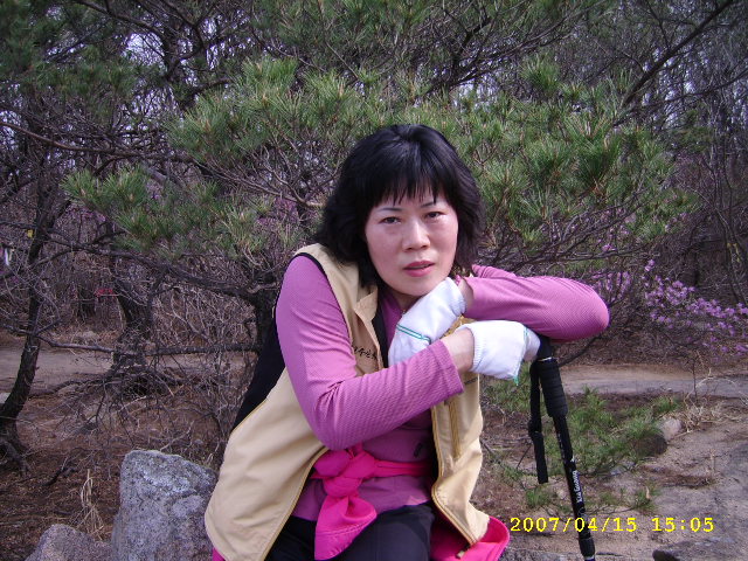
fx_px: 756
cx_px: 374
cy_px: 280
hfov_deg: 52.6
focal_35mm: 35
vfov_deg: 40.7
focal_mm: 5.95
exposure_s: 1/545
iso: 50
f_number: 2.8
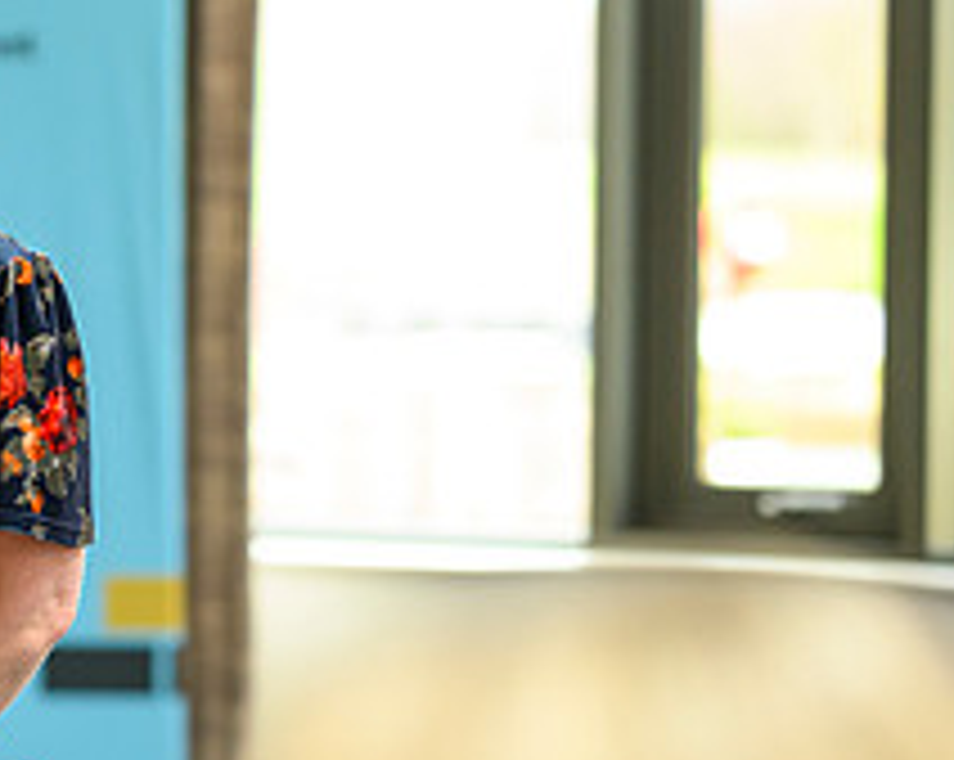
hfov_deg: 8.5
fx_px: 6372
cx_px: -236
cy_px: 396
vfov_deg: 6.8
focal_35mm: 226
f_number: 2.2
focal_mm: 85
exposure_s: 1/200
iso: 640
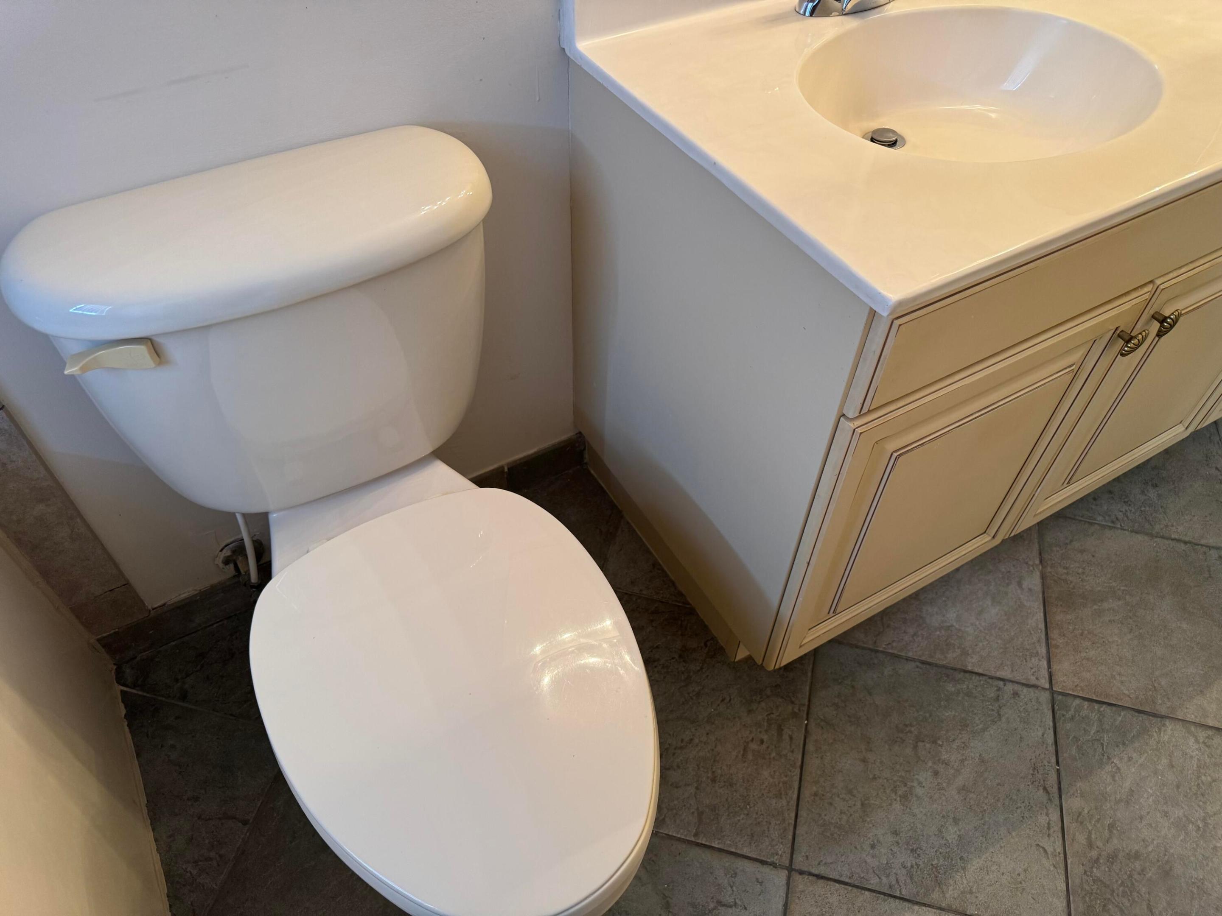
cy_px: 458
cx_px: 611
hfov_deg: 71.6
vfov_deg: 56.8
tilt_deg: -48.9
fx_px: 847
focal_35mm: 24
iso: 200
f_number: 1.78
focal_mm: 6.76
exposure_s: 1/60
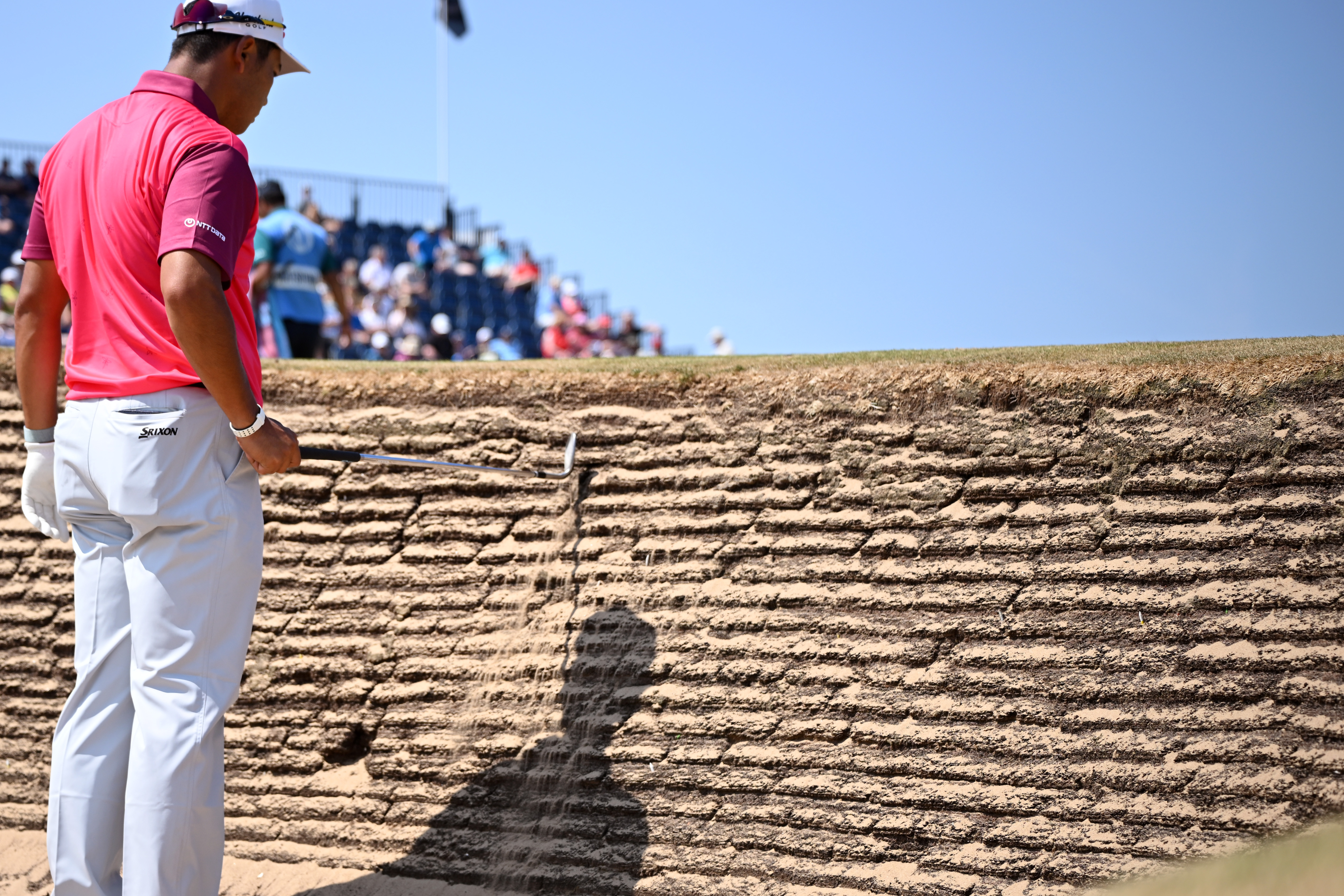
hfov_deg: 23.3
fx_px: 3248
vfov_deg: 15.7
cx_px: 429
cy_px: 498
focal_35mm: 87
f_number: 2.8
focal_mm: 60
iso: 160
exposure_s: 1/2500
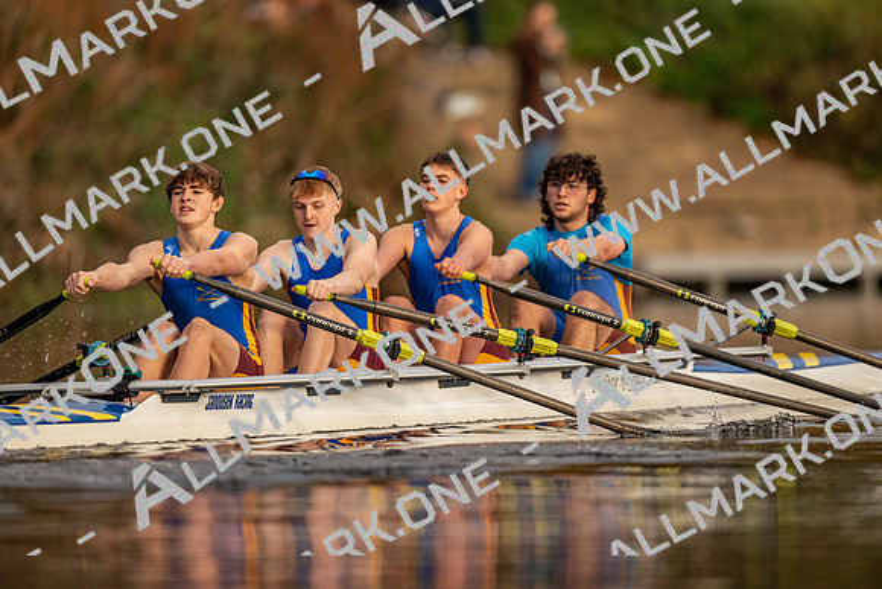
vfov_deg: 2.3
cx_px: 441
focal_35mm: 600
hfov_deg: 3.4
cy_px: 294
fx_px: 14703
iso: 1400
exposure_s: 1/2500
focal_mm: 600
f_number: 4
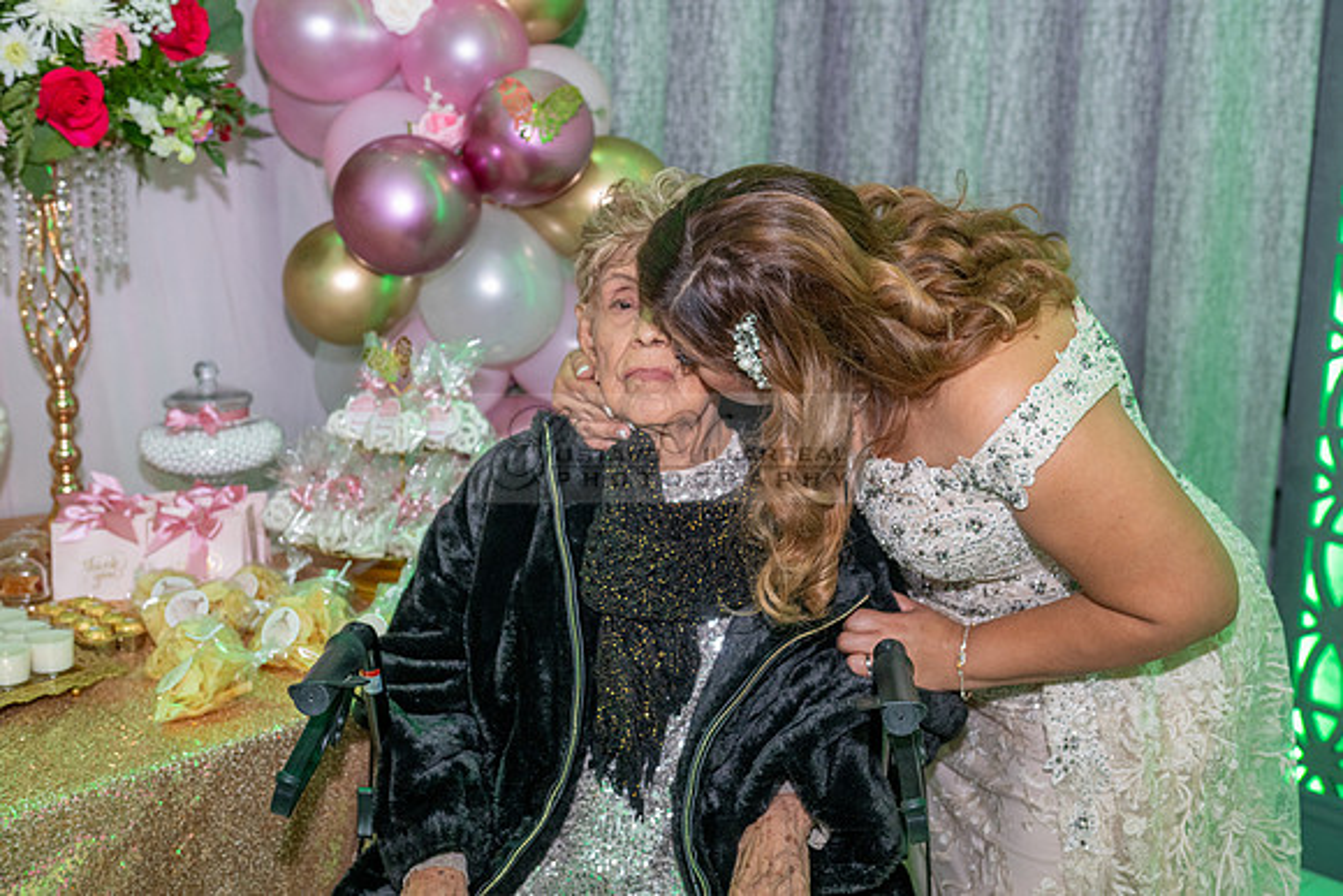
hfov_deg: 41.1
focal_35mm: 48
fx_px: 1791
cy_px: 448
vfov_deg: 28.1
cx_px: 672
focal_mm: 48
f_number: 4.5
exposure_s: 1/125
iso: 1000
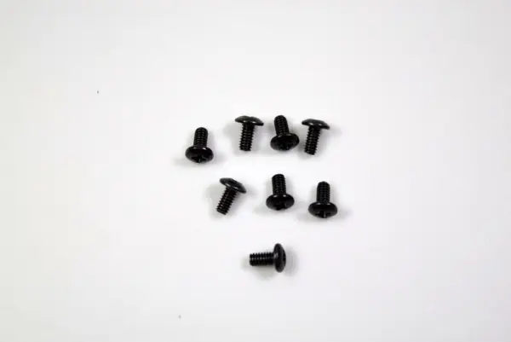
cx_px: 256
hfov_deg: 24.6
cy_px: 171
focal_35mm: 82
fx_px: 1172
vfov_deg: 16.6
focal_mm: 55
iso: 100
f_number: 5.6
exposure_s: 1/125
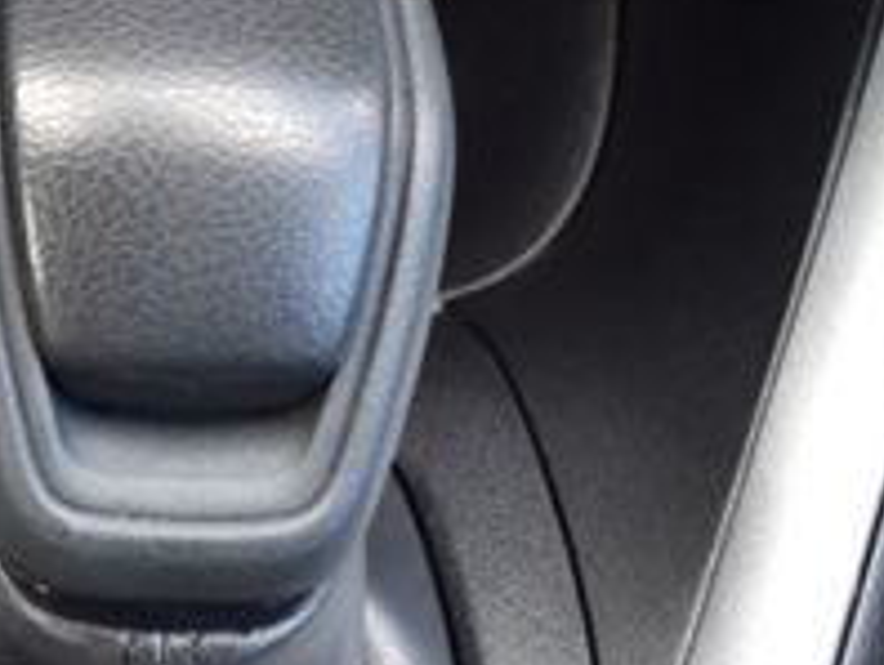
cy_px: 777
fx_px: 4526
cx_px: -45
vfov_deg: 8.3
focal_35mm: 177
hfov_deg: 11.0
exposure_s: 1/25
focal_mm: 38
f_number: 7.1
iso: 400
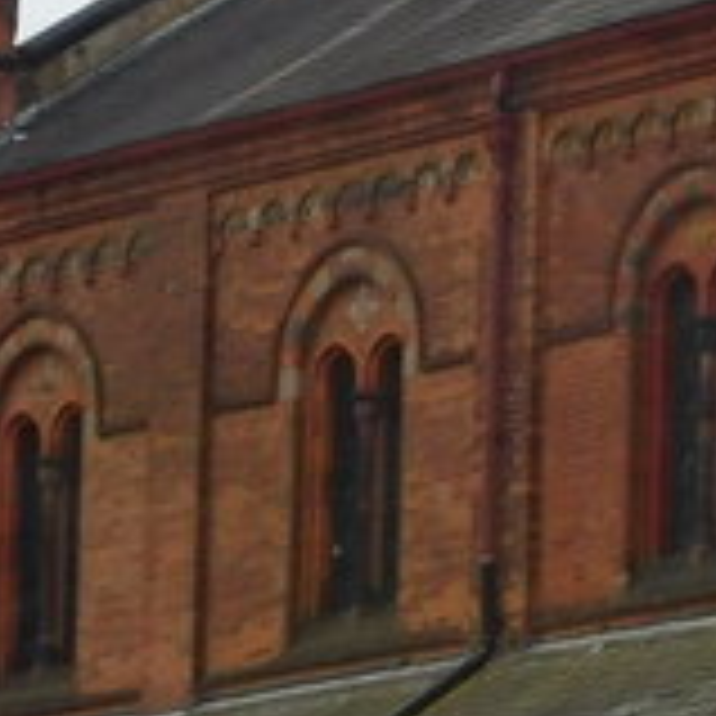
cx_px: 1180
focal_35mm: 375
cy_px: 149
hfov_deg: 4.6
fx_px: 8776
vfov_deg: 4.7
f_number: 4.2
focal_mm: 11.7
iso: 125
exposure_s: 1/30
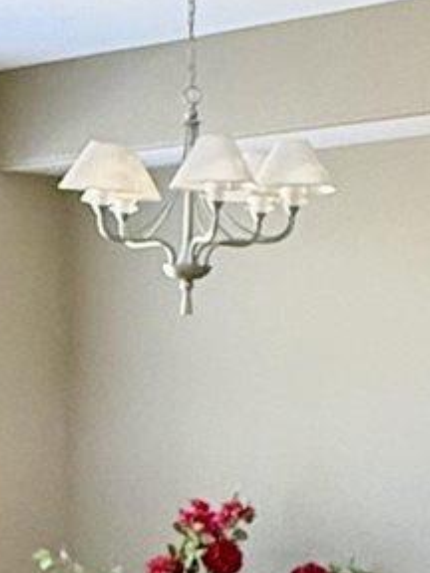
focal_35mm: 112
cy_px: 370
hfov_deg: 11.4
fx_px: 1855
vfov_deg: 17.5
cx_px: -541
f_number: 2.2
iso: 400
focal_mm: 2.22
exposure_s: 1/89
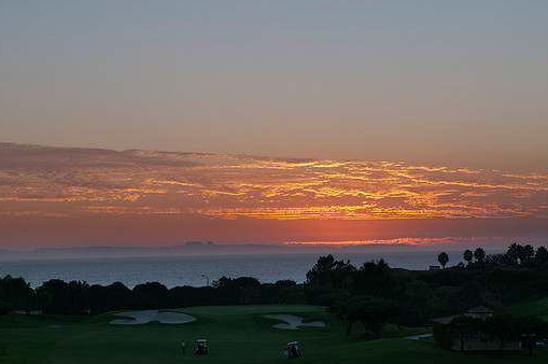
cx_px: 264
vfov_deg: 14.5
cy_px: 169
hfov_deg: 21.7
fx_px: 1429
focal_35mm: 94
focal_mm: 55
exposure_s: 1/200
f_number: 7.1
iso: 280
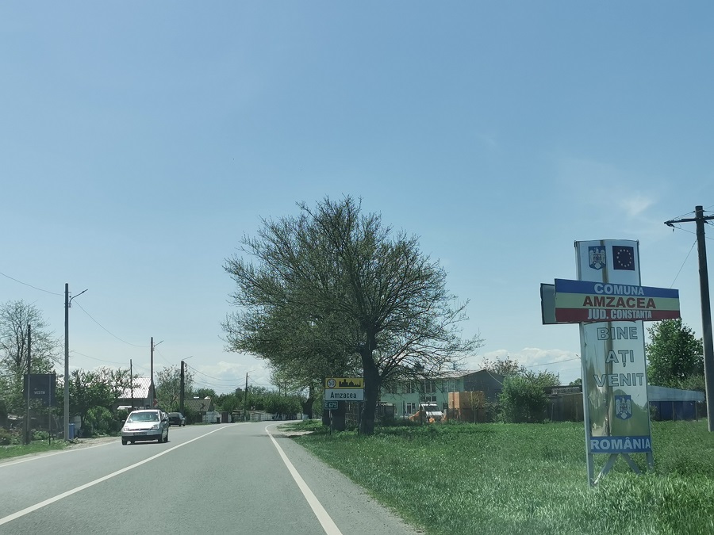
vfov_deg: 31.5
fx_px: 949
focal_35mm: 46
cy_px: 268
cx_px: 357
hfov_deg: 41.2
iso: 50
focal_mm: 5.56
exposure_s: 1/4854
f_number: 1.6
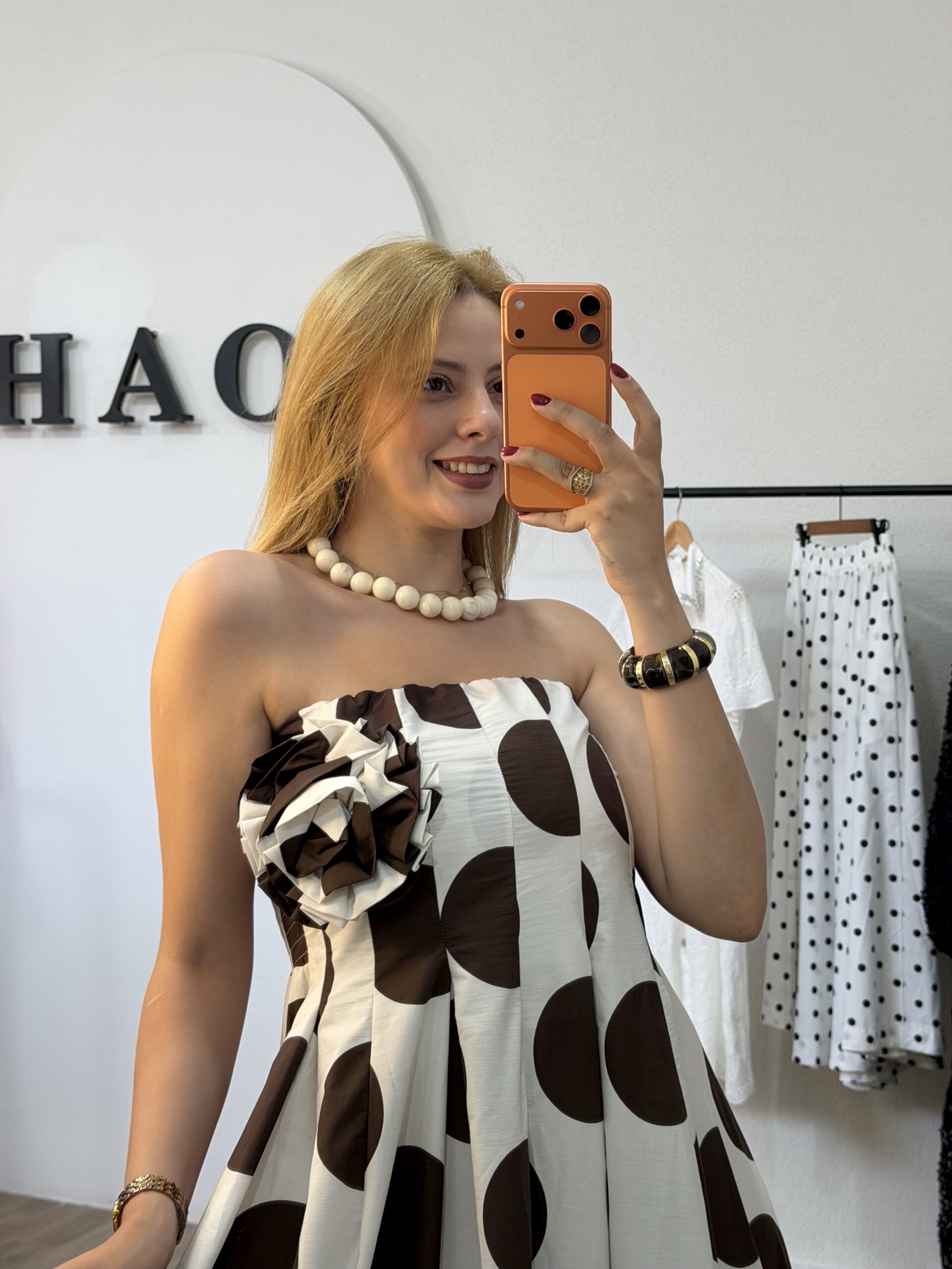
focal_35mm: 48
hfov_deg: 30.3
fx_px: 1760
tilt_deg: -20.5
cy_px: 634
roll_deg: -0.7
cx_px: 476
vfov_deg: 39.7
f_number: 1.78
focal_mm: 6.76
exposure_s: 1/102
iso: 64
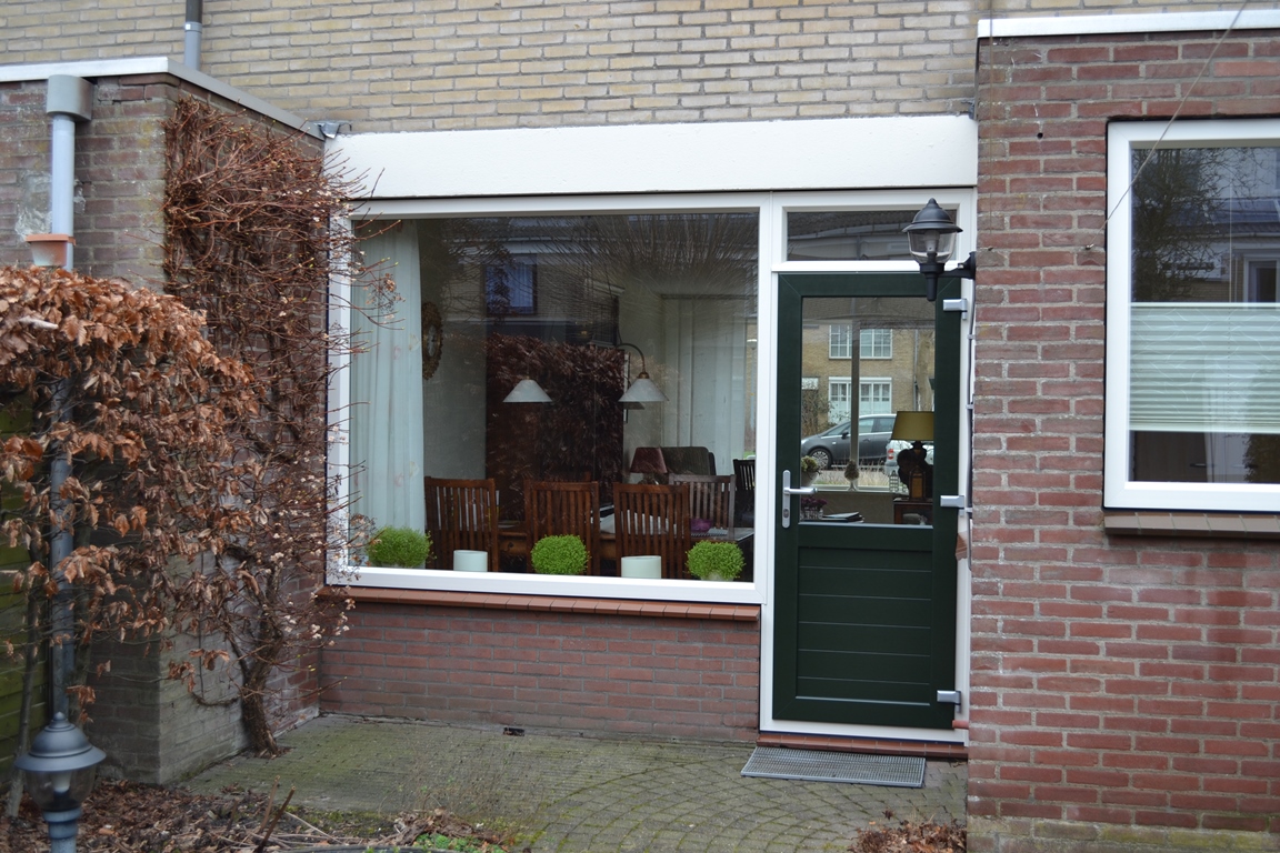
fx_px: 1387
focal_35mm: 39
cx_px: 640
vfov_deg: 34.2
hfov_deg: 49.6
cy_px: 426
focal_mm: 26
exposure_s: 1/30
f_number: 4.2
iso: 100
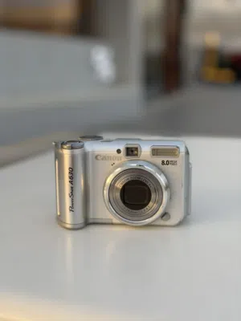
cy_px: 160
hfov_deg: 30.3
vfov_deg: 39.7
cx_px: 120
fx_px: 446
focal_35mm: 48
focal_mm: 6.76
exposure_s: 1/530
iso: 64
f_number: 1.78
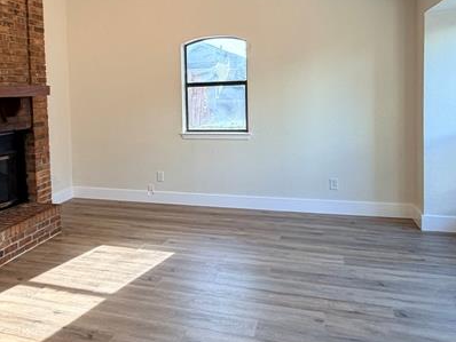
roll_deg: +2.1
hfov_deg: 49.7
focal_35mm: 36
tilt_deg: -3.6
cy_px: 117
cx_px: 127
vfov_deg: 39.3
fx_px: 475
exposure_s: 1/120
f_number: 2.2
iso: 250
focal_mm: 2.22
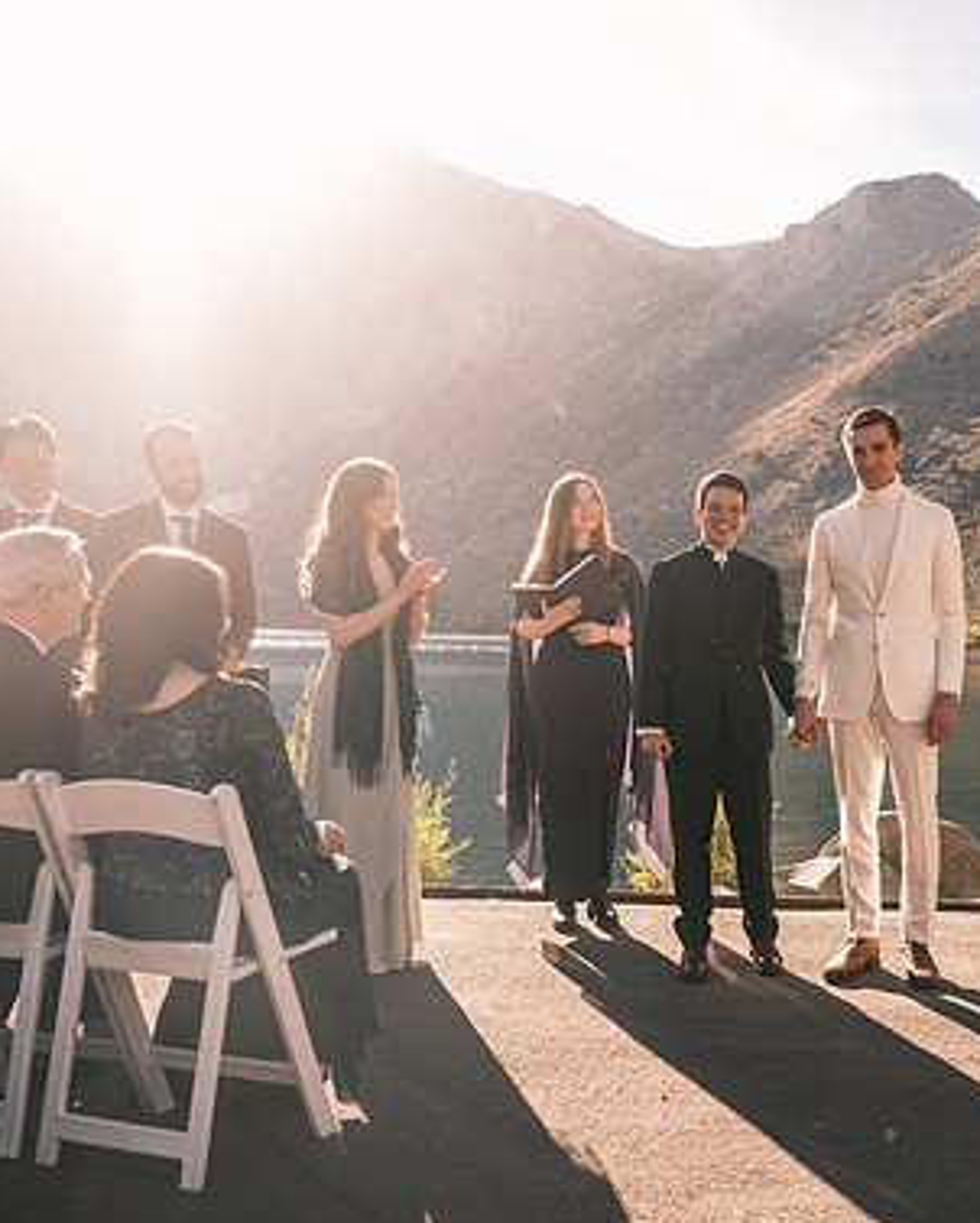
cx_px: 769
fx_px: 1413
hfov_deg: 37.1
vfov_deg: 46.8
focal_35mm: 39
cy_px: 618
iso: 125
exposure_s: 1/1500
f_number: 2.5
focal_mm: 18
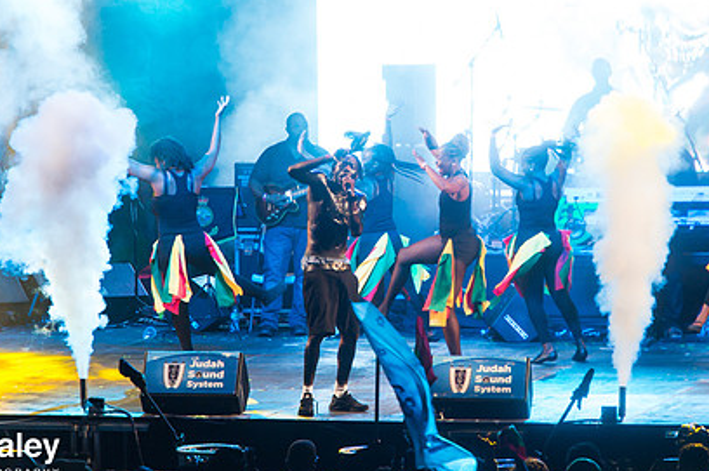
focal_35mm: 384
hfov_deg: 5.4
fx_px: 7554
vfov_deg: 3.6
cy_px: 162
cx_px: 408
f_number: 5.6
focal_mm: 270
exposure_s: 1/200
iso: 3200
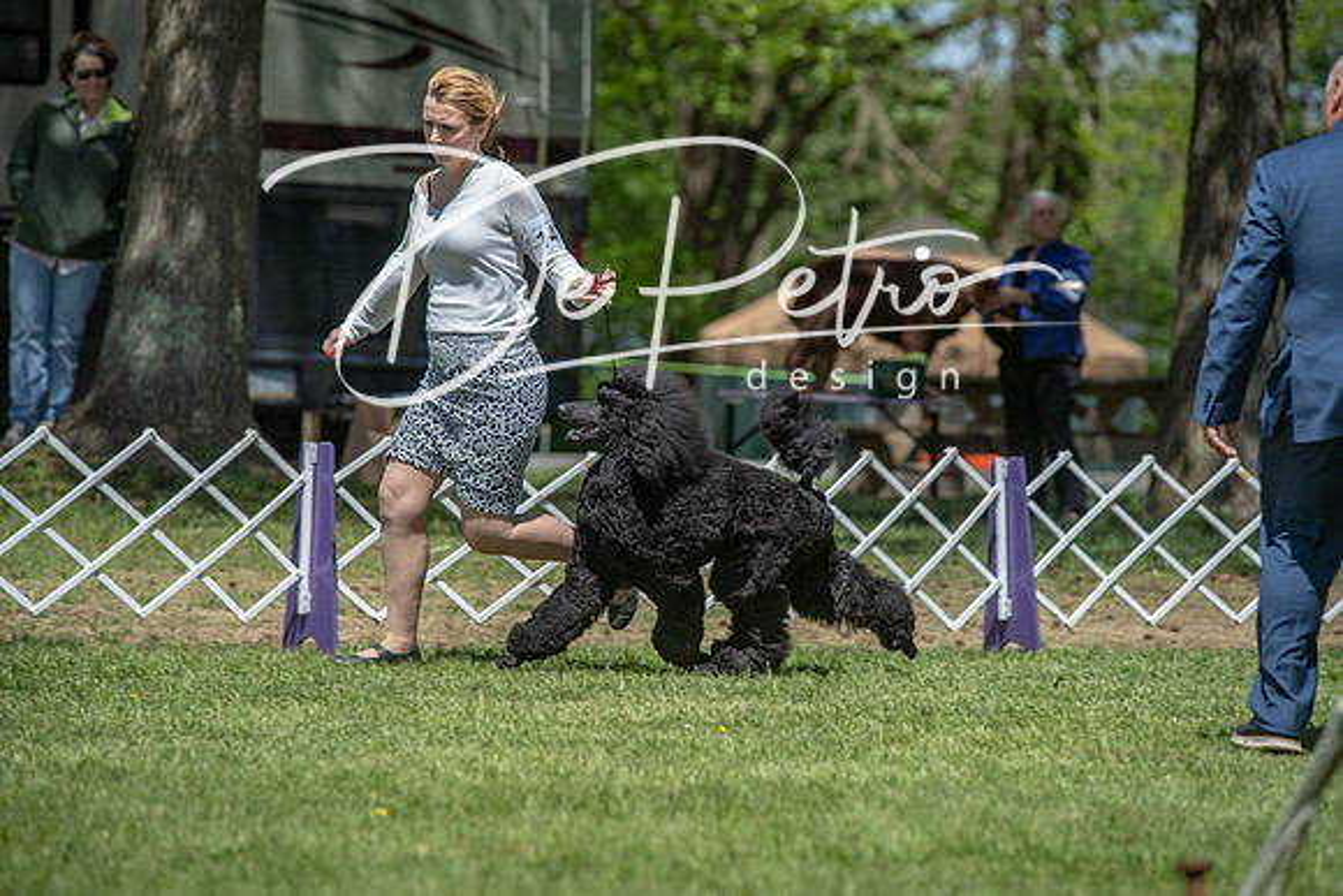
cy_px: 448
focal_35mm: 180
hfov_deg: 11.4
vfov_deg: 7.6
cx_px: 672
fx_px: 6716
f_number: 5
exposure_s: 1/400
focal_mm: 180
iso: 100
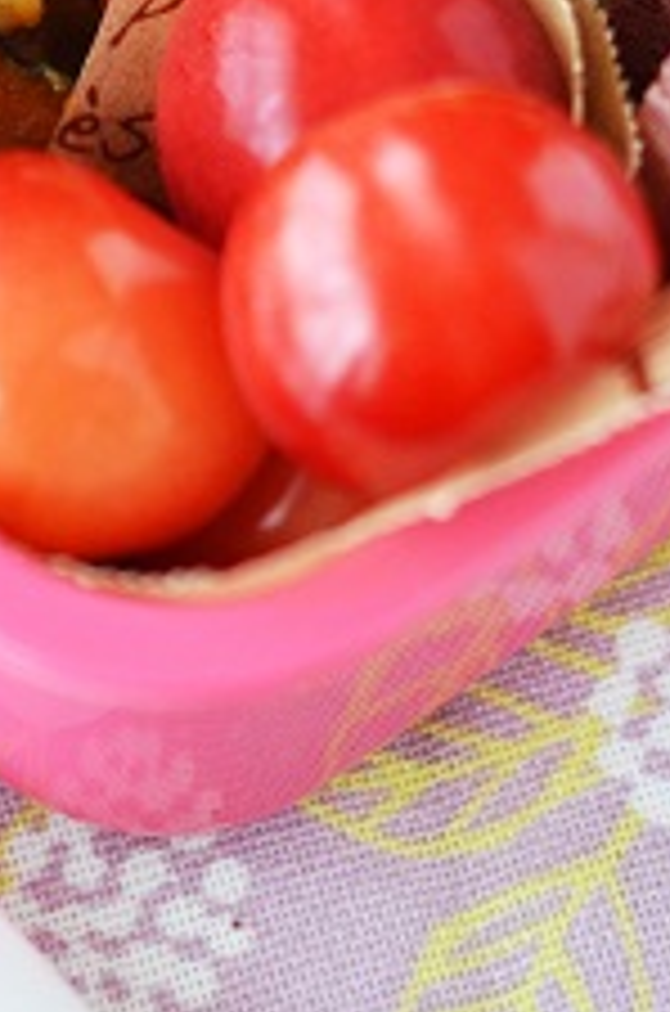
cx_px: 97
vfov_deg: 10.6
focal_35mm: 187
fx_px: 5244
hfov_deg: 7.3
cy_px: -490
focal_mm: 40
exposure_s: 1/60
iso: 500
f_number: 3
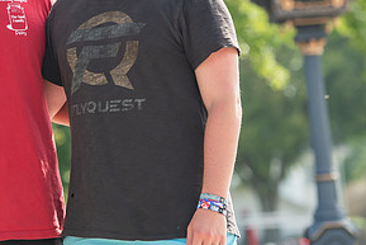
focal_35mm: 233
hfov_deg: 8.8
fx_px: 2370
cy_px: 6
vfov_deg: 5.9
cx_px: 89
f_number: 3.5
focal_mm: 116
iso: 100
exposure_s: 1/320
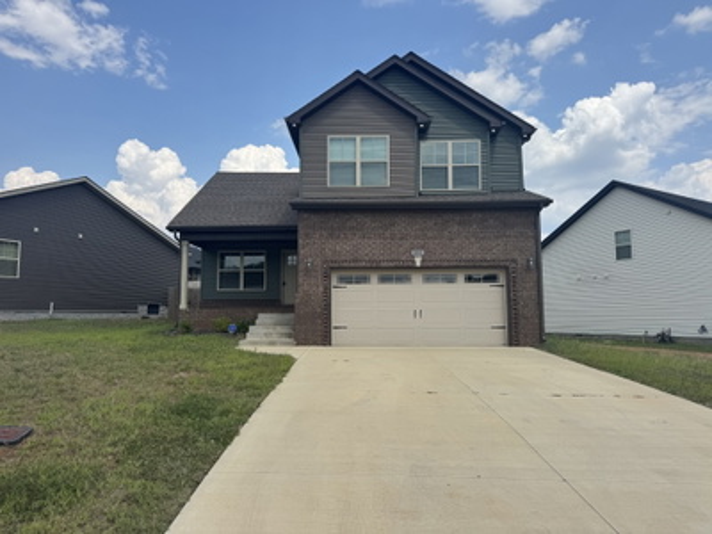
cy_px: 267
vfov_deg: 56.8
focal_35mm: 24
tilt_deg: +4.7
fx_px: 494
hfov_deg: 71.6
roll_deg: +0.4
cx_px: 356
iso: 80
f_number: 1.78
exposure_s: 1/4608
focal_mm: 6.76
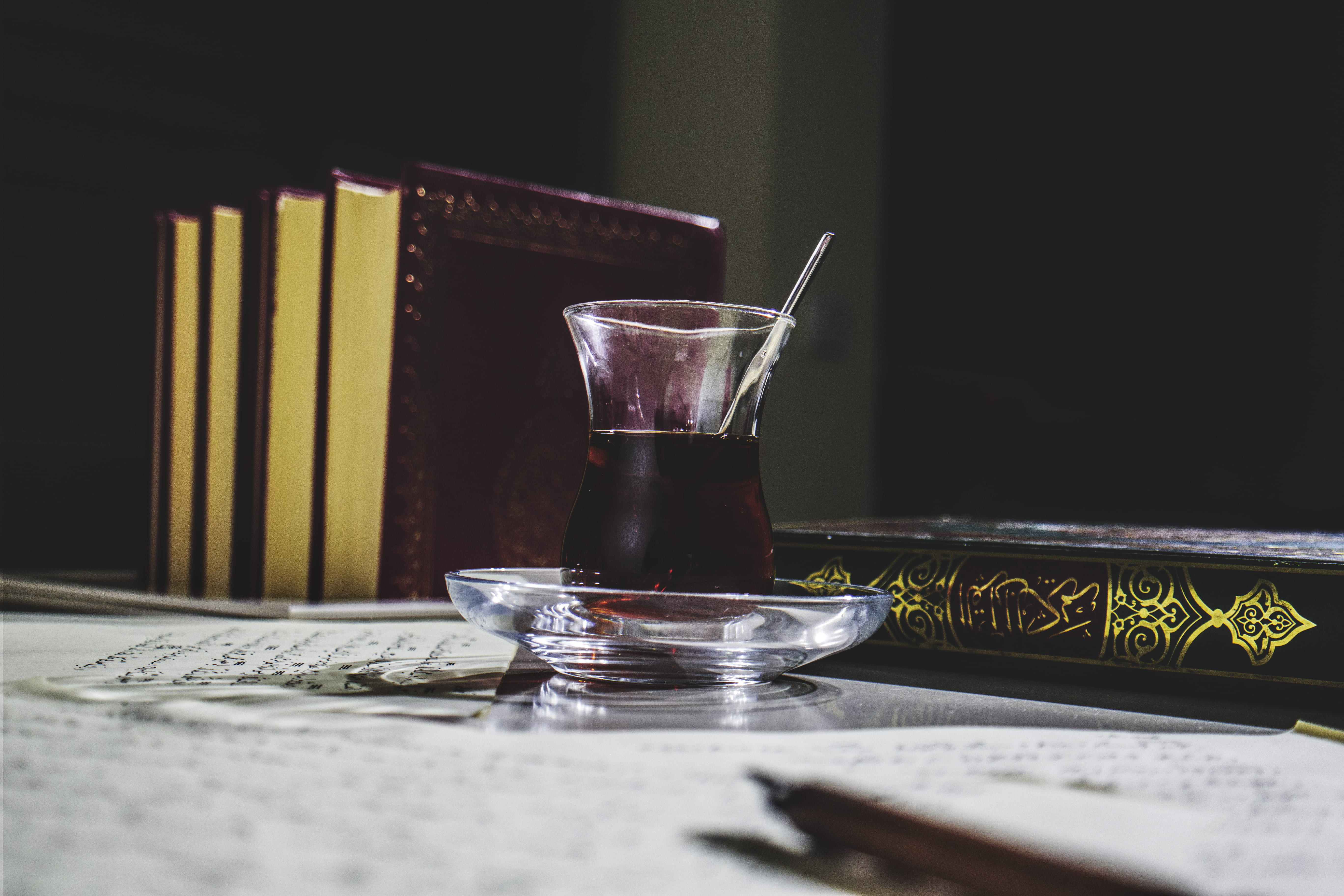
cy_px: 448
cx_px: 672
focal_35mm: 50
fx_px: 1867
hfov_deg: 39.6
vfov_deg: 27.0
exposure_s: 1/40
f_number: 4.5
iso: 800
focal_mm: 33
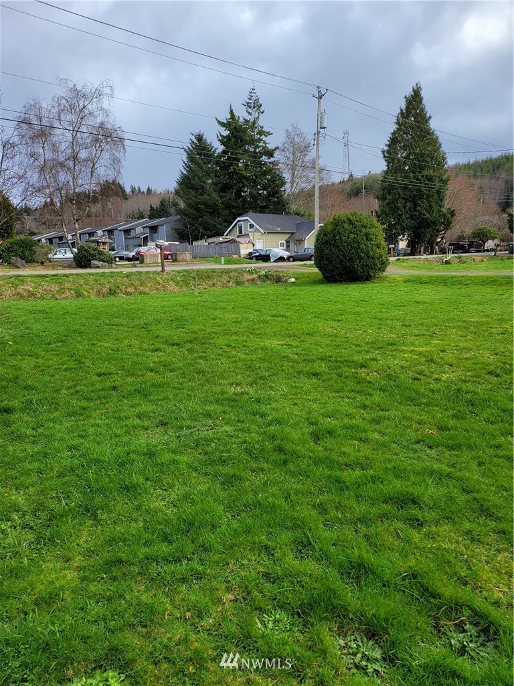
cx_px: 257
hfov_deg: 53.1
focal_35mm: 26
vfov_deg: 67.3
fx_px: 515
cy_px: 343
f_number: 1.8
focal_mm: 5
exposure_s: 1/947
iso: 40
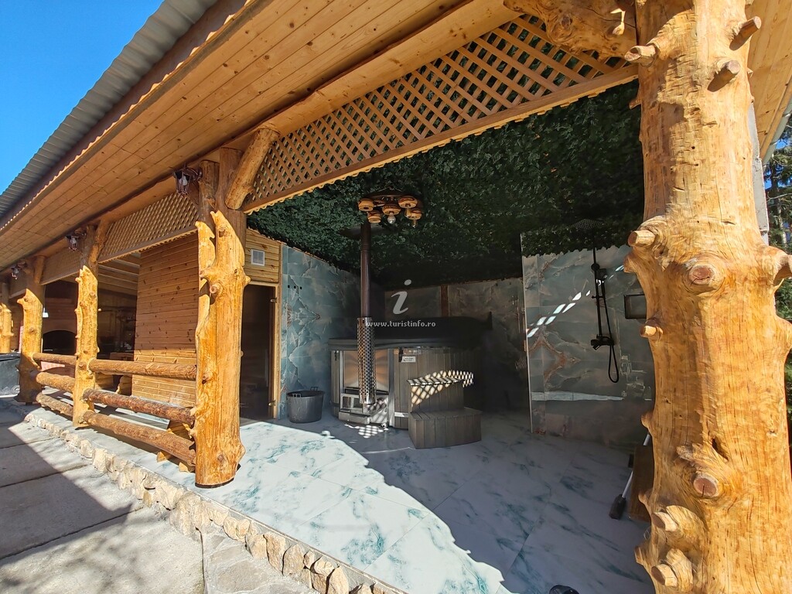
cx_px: 396
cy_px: 297
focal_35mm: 16
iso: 50
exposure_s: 1/760
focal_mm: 1.96
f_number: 2.2
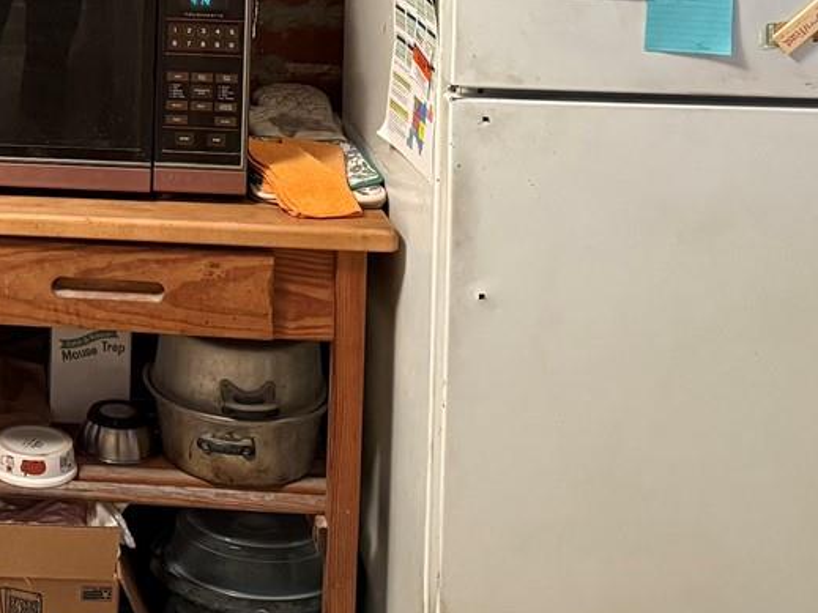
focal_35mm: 74
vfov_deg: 18.5
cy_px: -192
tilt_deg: -2.9
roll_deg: -0.9
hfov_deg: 24.5
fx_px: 1748
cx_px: -90
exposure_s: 1/60
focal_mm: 6.76
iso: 500
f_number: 1.78
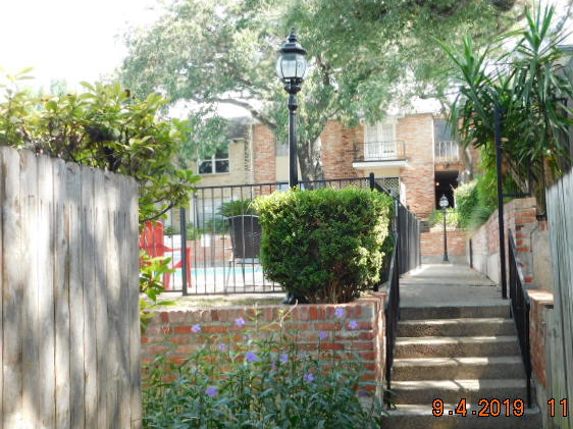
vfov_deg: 35.1
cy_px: 215
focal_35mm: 41
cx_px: 318
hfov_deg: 45.7
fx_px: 678
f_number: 3.5
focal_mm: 6.3
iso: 125
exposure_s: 1/100
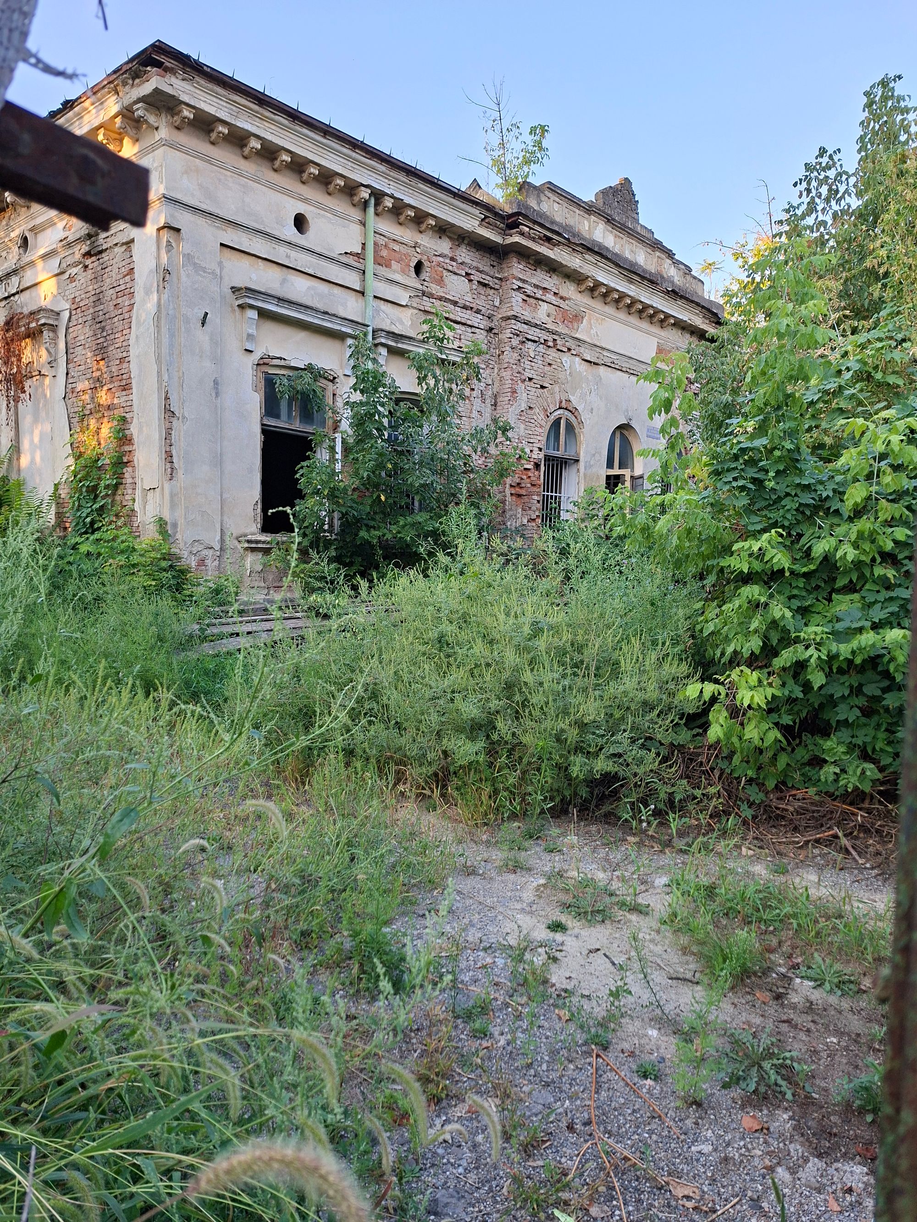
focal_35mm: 23
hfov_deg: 58.9
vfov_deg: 73.9
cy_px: 611
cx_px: 458
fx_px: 812
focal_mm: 5.54
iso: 50
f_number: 1.8
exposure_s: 1/175
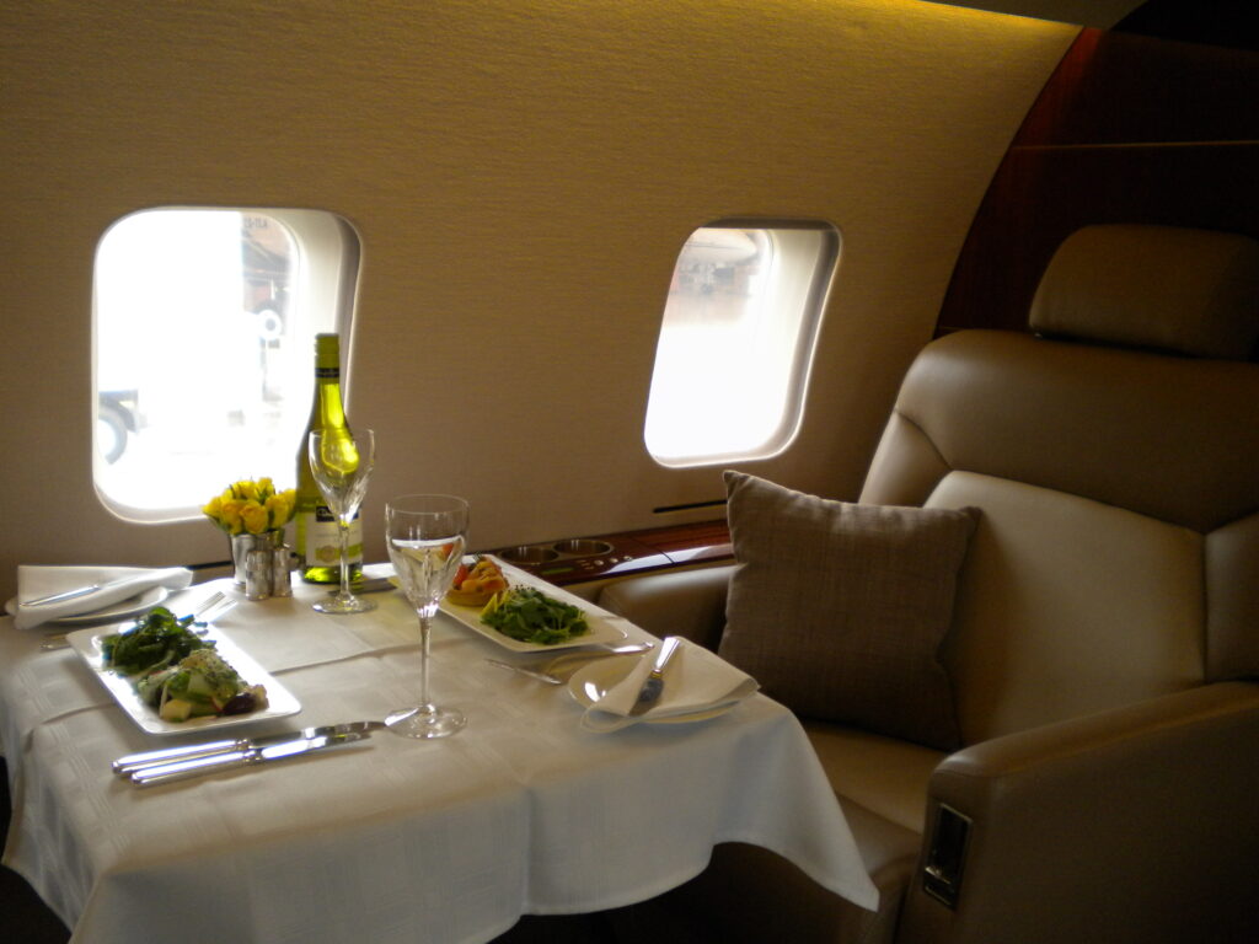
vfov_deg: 40.7
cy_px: 472
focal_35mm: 35
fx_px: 1273
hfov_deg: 52.6
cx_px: 630
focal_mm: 6.3
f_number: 3.1
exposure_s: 1/59.5
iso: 251
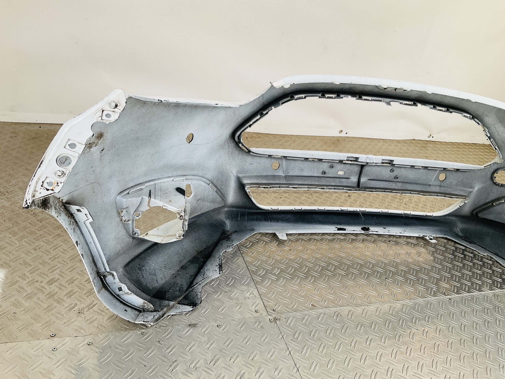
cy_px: 190
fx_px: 423
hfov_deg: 61.7
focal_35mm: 29
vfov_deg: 48.2
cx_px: 252
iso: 16
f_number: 1.8
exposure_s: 1/201
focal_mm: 3
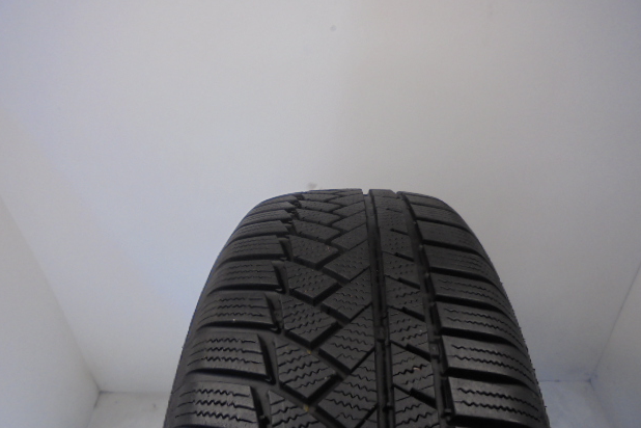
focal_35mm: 28
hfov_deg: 65.5
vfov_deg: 46.4
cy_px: 206
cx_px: 319
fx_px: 499
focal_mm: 4.6
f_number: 3.5
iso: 100
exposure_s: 1/50
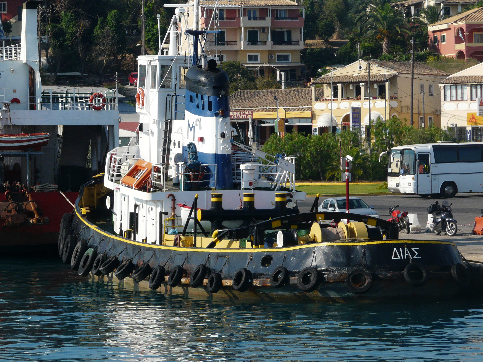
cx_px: 234
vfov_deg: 7.7
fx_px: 2679
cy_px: 181
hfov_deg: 10.3
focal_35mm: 192
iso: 100
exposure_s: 1/400
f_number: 6.3
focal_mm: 29.4
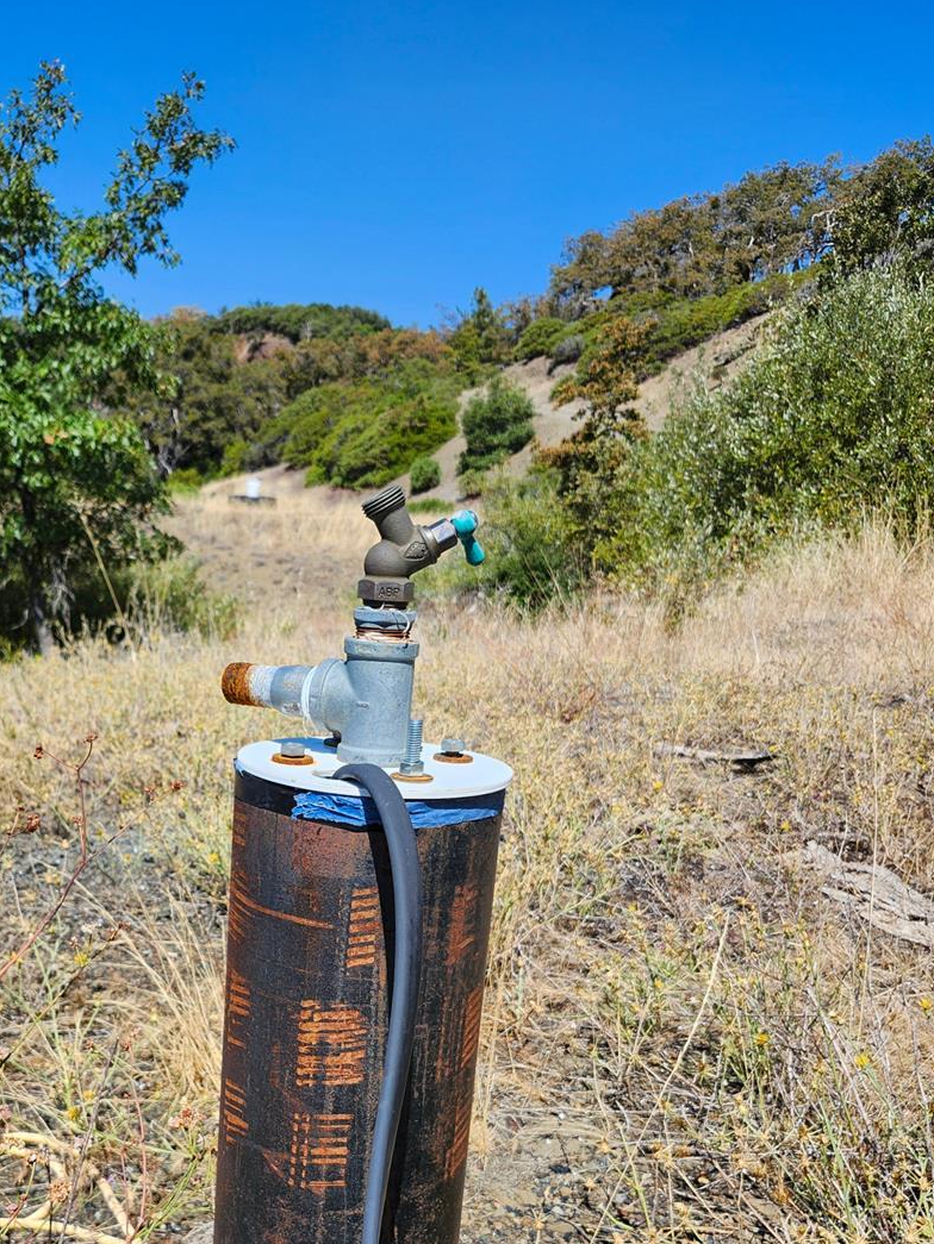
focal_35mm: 33
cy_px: 870
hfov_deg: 42.2
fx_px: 1187
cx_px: 287
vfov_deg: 53.8
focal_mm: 5.54
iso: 25
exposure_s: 1/1354
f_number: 1.8
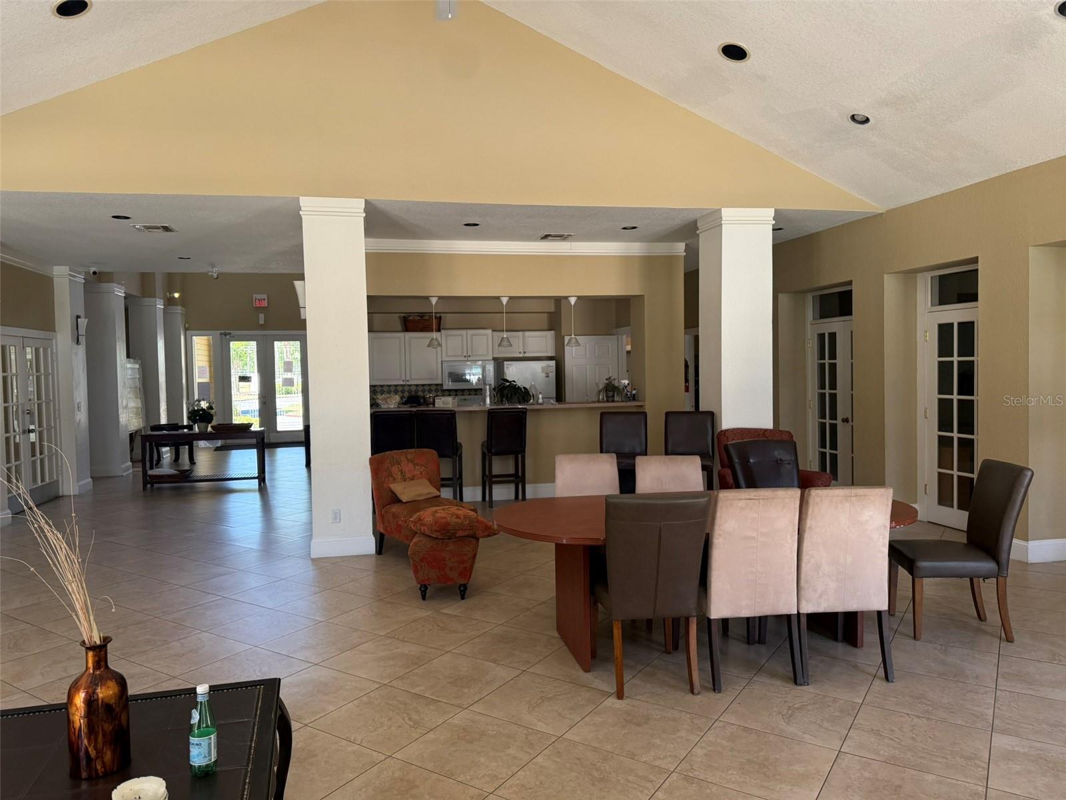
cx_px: 533
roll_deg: +1.2
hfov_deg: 71.6
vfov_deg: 56.8
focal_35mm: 24
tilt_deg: -1.1
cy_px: 400
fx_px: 739
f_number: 1.78
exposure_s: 1/183
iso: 200
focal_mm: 6.76
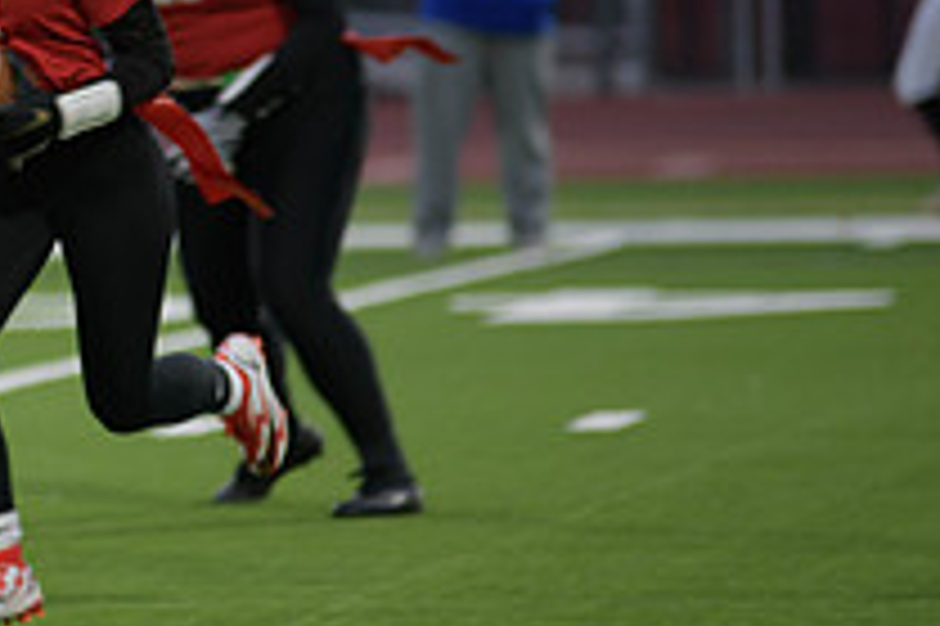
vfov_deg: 2.5
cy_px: 164
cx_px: -162
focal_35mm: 555
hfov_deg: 3.7
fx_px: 14480
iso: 400
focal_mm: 200
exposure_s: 1/200
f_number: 2.8
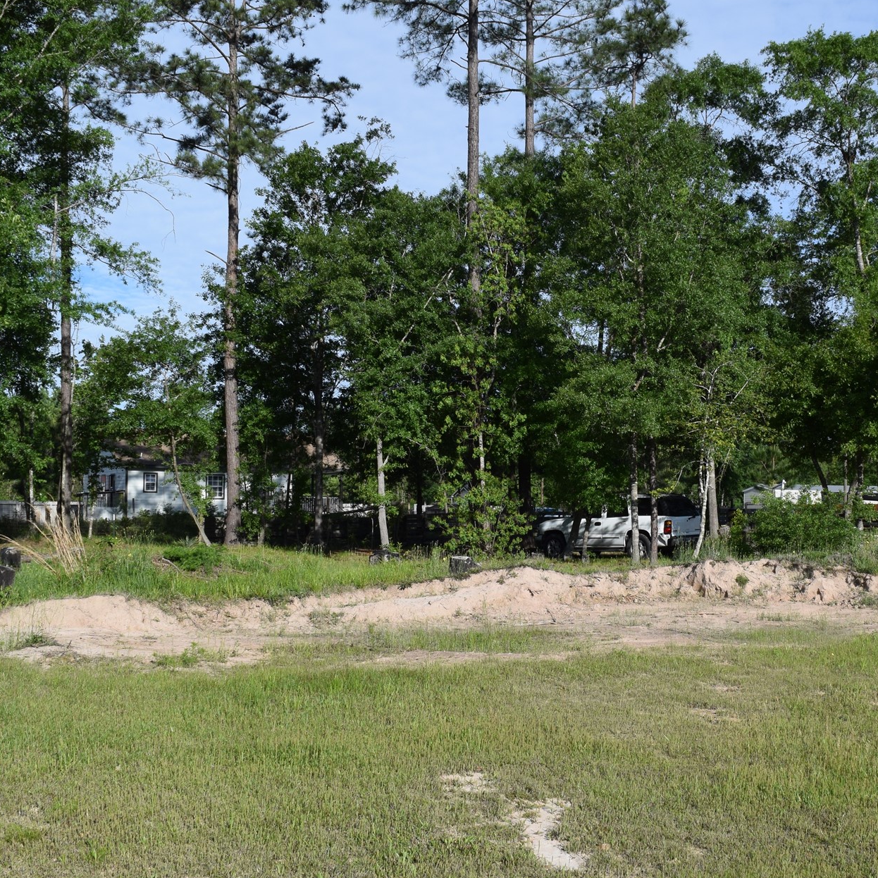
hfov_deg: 41.3
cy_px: 451
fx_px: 1148
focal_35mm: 40
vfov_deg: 41.9
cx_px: 589
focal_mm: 18
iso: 200
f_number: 9
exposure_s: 1/320
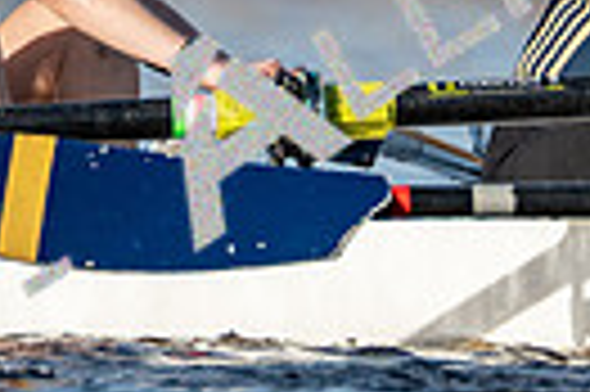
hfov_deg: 0.8
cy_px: -178
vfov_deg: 0.5
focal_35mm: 2655
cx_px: -216
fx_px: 43458
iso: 500
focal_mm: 600
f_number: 6.3
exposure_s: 1/2000
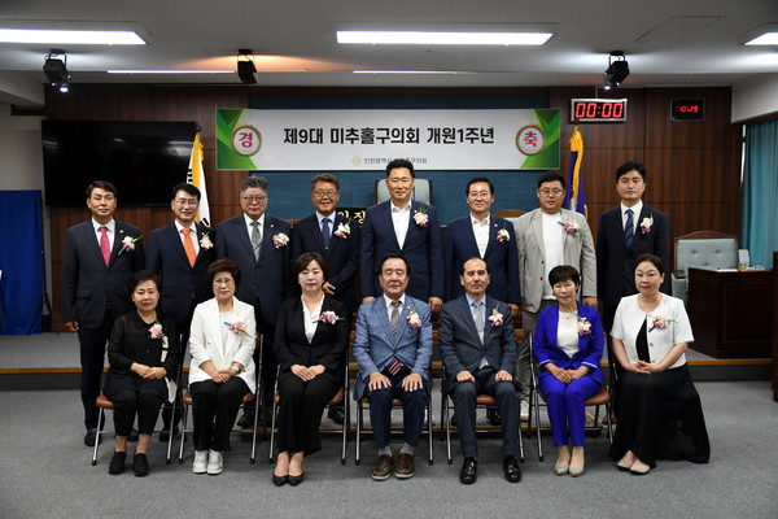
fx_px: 778
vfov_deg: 36.9
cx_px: 389
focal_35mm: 36
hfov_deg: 53.1
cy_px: 260
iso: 1250
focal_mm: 24
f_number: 3
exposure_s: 1/160
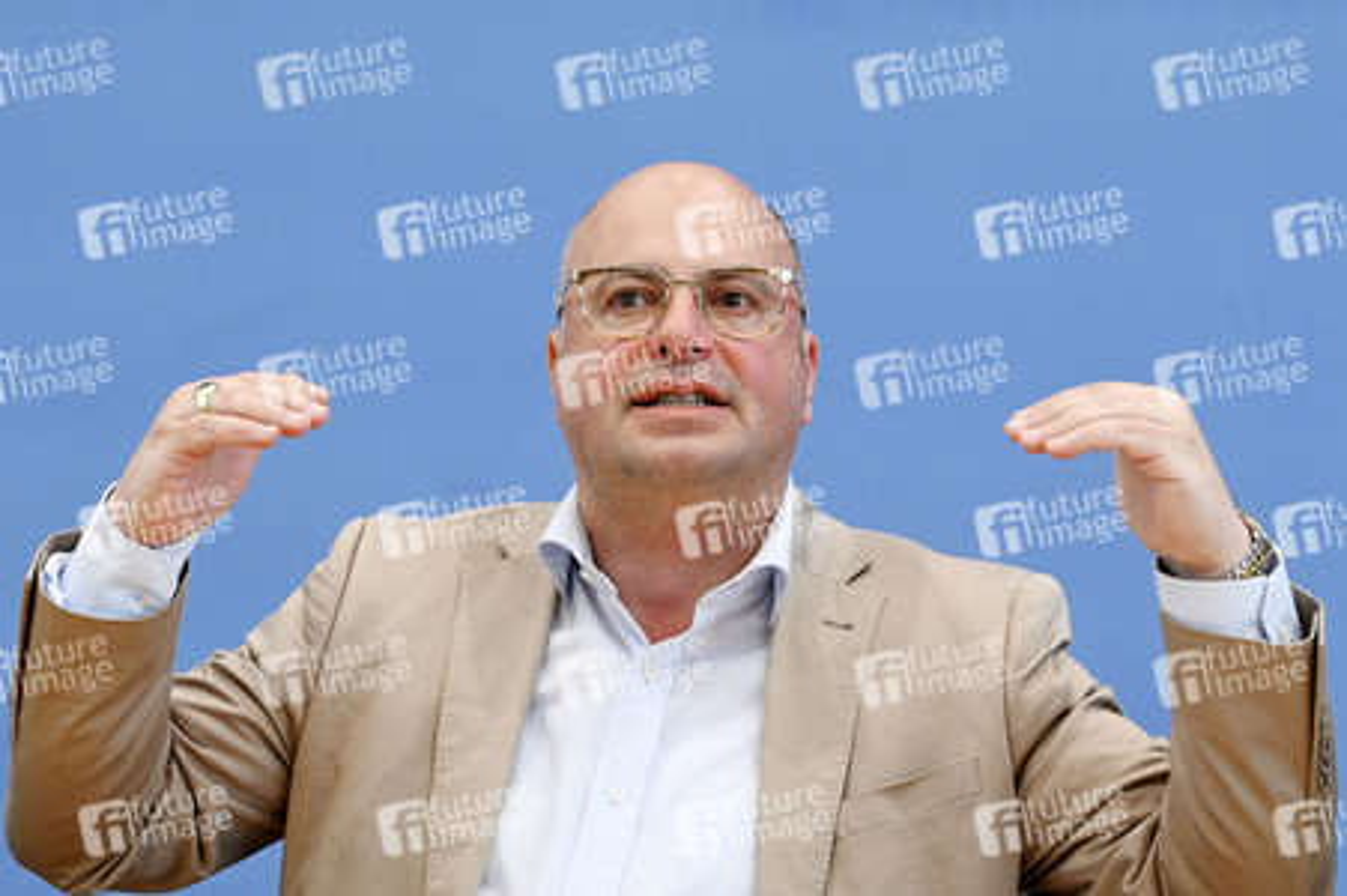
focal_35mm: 86
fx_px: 3215
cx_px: 674
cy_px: 448
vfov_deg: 15.9
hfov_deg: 23.7
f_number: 7.1
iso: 3200
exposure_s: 1/500
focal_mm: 86
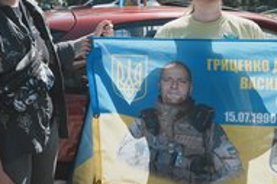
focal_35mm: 44
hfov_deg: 44.5
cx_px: 135
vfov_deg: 30.2
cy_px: 61
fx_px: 338
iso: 100
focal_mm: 21
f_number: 3.5
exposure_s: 1/1000
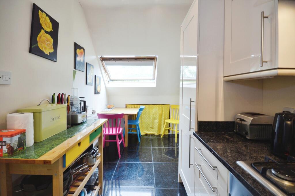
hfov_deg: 100.4
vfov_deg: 77.2
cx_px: 148
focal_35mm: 15
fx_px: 123
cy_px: 98
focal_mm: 10
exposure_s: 1/5
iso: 100
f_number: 8
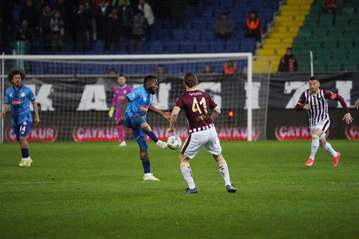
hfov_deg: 5.2
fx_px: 3989
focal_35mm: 400
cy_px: 120
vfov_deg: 3.4
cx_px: 180
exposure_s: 1/2000
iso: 10000
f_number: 5.6
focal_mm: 400
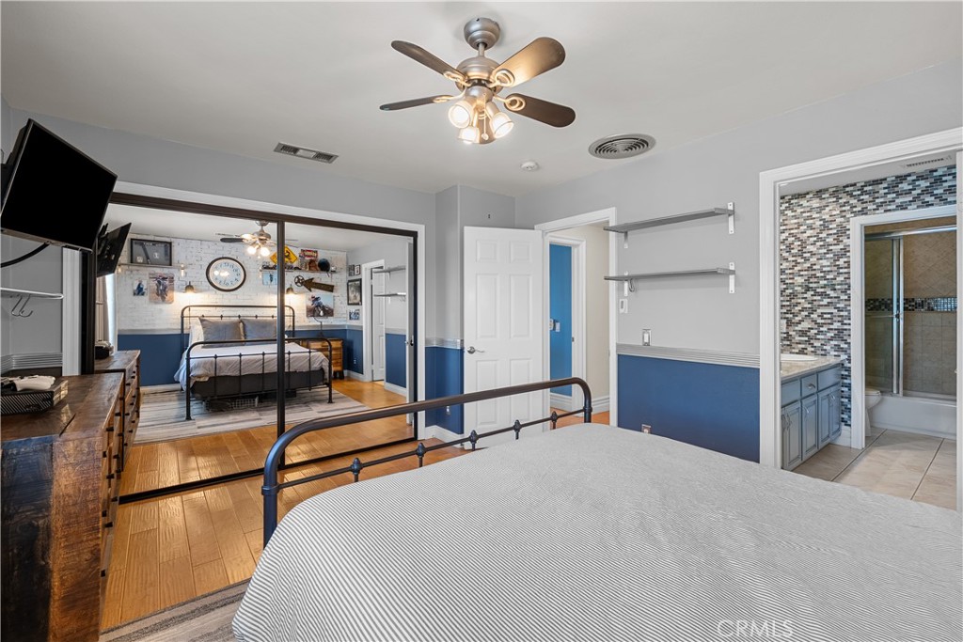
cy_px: 321
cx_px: 482
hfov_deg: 100.4
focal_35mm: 15
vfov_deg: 77.3
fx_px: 401
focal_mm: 15
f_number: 9
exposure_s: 1.3
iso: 125
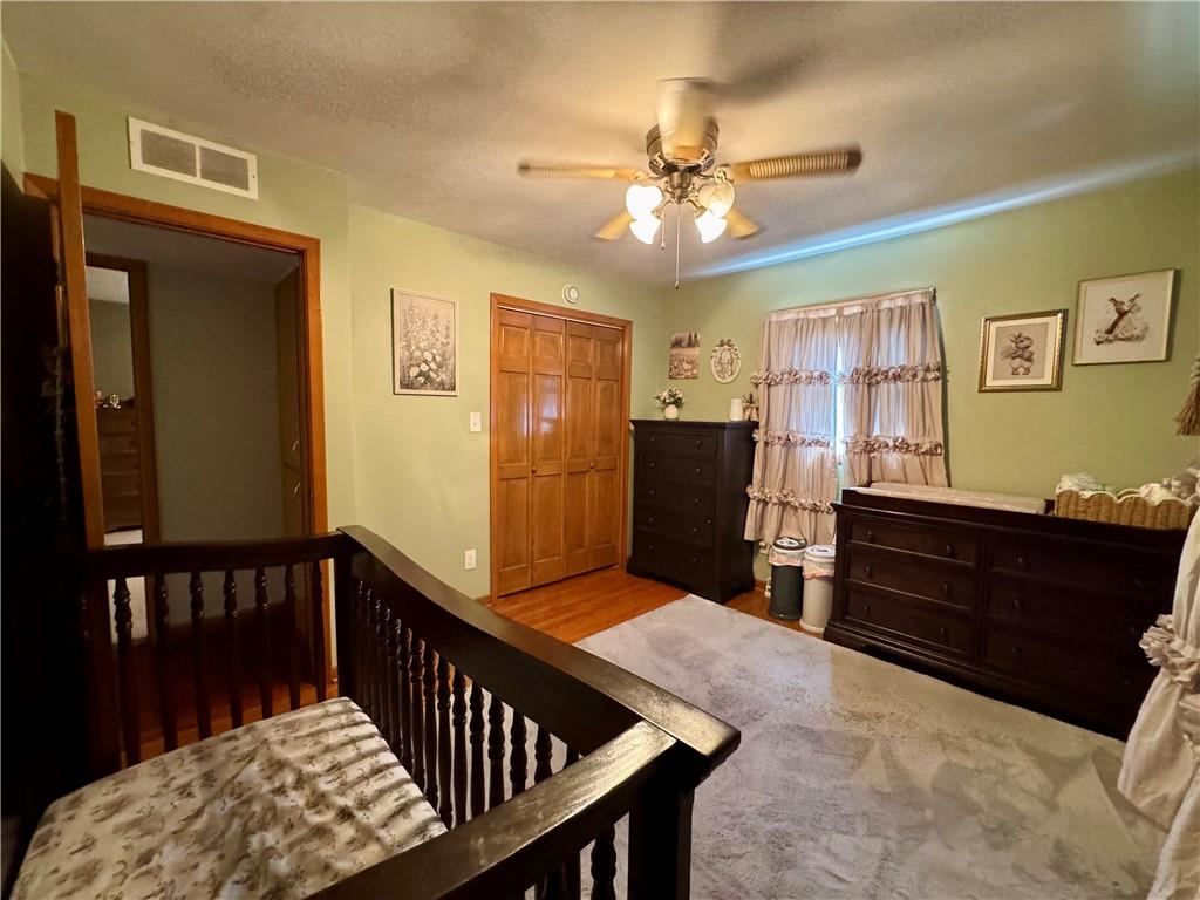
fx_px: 485
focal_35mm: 14
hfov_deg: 102.1
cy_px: 450
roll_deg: -0.4
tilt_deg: -4.7
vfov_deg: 85.7
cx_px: 600
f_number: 2.2
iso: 1000
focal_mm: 2.22
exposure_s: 1/60
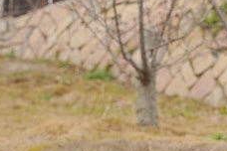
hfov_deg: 11.4
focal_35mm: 163
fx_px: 1028
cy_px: 69
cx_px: 447
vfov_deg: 8.4
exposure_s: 1/400
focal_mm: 31
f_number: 4.5
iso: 100
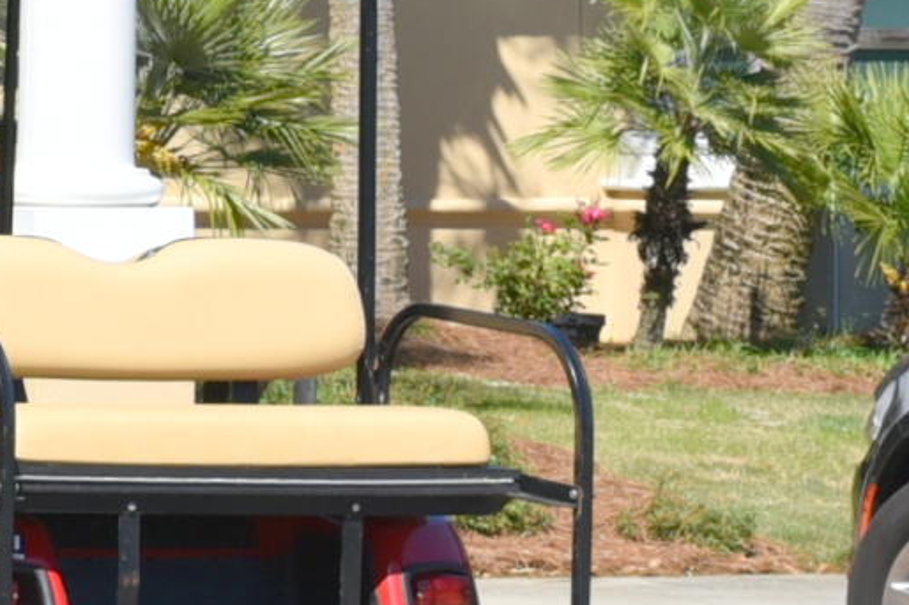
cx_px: -1671
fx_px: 6485
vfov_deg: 5.3
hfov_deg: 7.2
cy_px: -239
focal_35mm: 257
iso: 200
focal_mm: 44
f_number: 10
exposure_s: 1/400
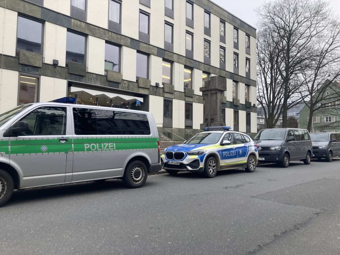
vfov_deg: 49.7
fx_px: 275
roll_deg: -1.2
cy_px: 128
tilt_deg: +3.5
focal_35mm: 28
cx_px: 170
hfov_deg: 63.4
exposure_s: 1/121
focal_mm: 3.99
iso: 40
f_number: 1.8
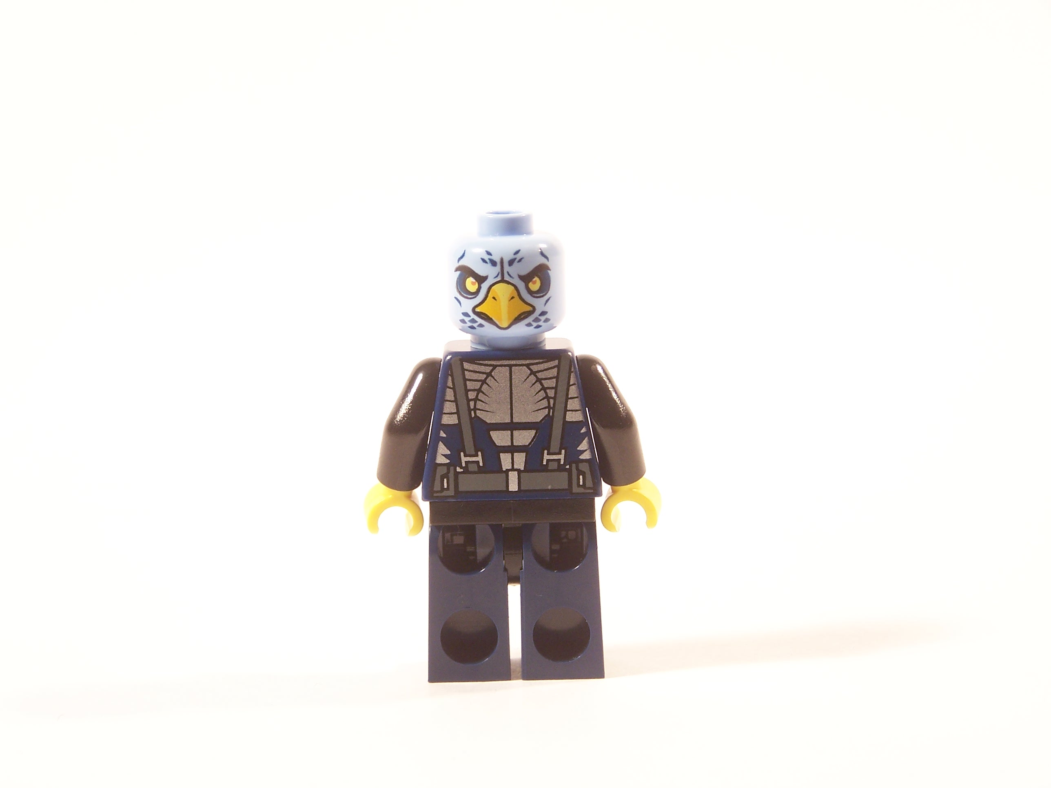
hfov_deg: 18.7
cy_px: 394
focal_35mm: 105
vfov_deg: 14.1
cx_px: 526
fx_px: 3188
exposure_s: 1/10
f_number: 3.2
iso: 100
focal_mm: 17.5
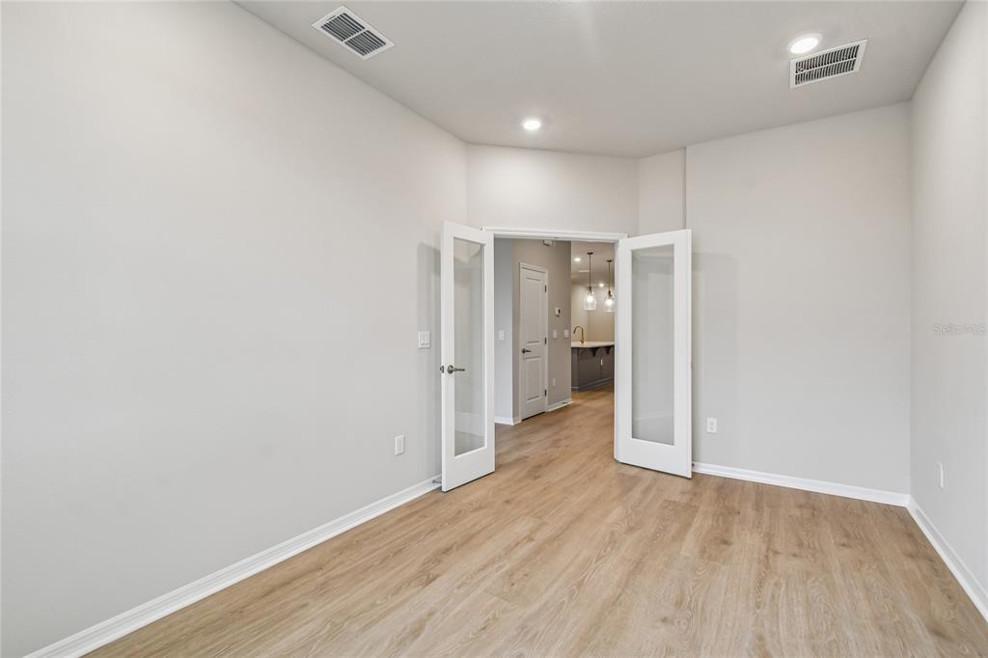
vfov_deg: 77.3
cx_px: 494
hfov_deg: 100.4
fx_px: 412
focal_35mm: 15
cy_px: 329
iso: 100
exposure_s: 1/8
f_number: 7.1
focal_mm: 10
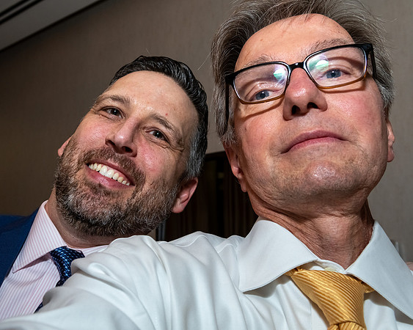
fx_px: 479
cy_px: 163
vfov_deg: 38.0
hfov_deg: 46.3
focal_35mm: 39
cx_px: 163
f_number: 6.3
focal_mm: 23
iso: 500
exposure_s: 1/250
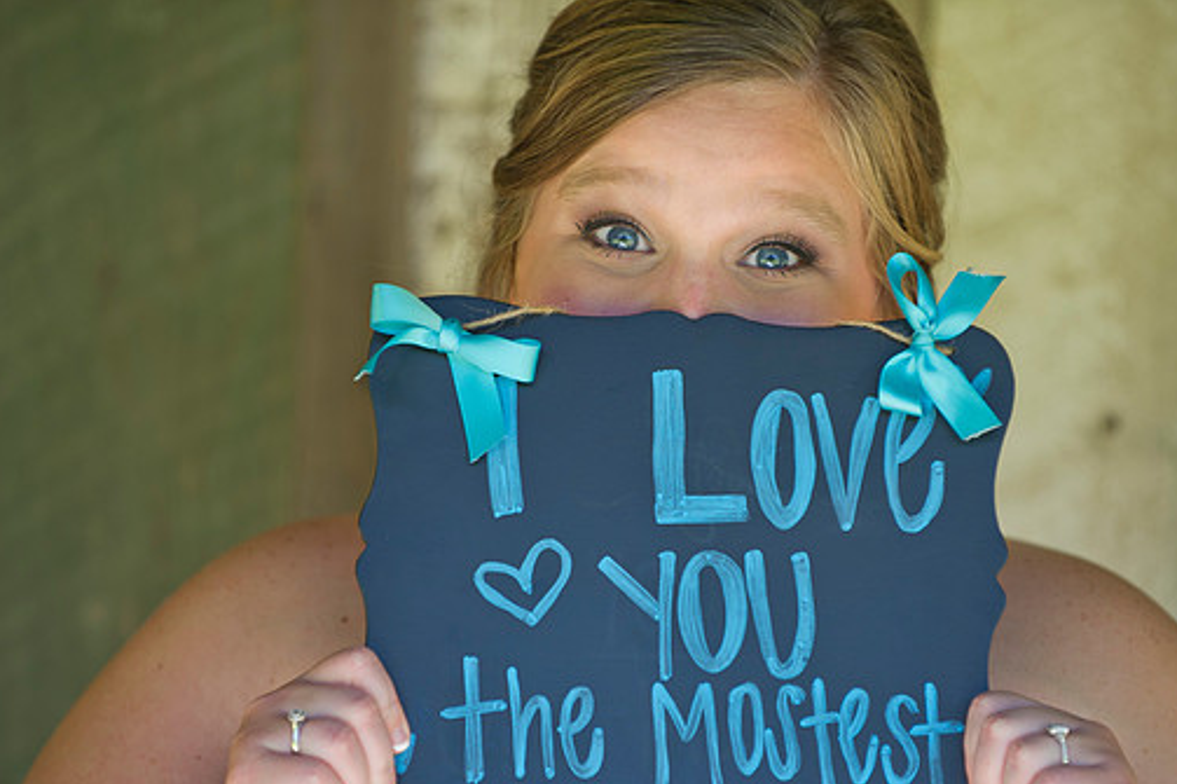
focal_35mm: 196
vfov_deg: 7.0
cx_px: 618
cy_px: 431
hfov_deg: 10.5
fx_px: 6406
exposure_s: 1/160
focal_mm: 170
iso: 200
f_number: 2.8
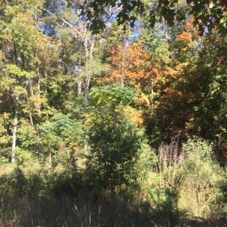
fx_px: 378
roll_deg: +0.4
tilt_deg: -3.9
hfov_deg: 33.4
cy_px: 137
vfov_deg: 33.3
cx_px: 111
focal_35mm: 51
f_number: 2.2
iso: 25
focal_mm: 4.15
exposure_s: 1/345
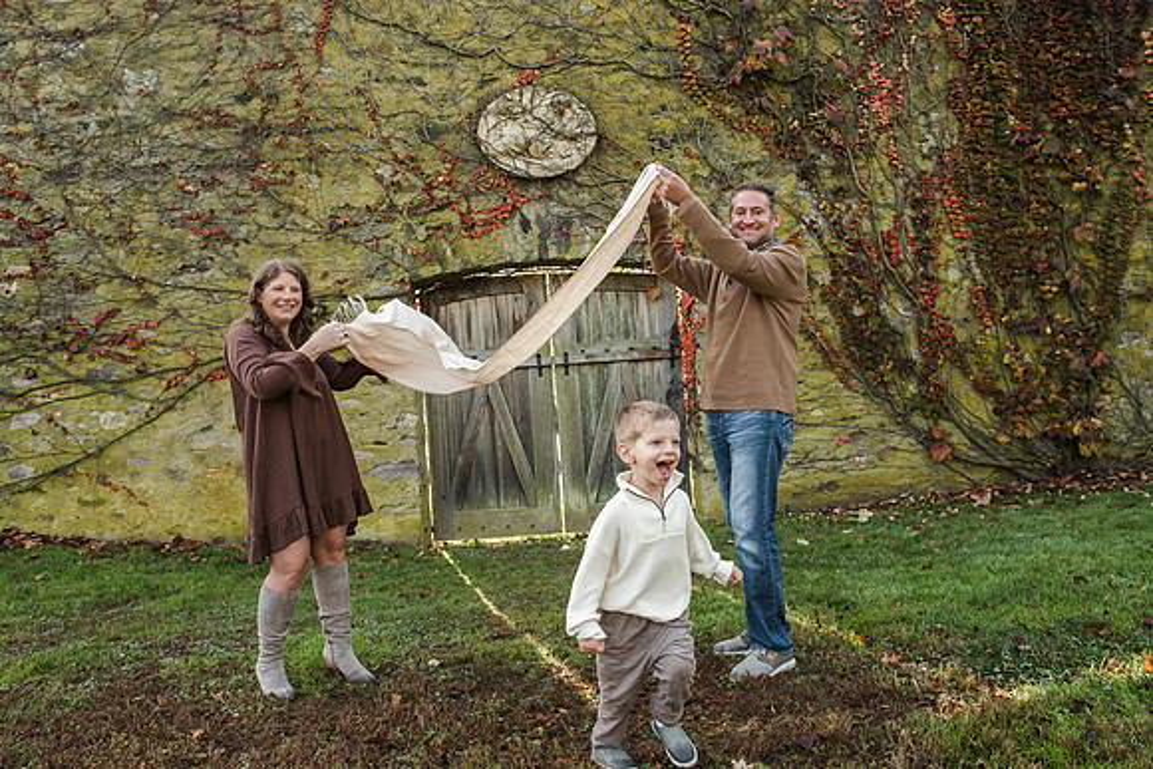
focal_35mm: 27
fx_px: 868
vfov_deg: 47.8
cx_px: 554
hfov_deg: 67.2
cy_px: 371
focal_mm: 26
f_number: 5.6
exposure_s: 1/400
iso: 1000
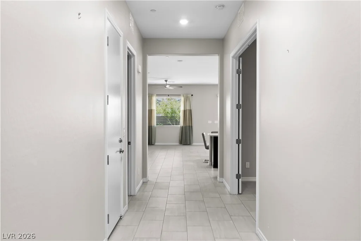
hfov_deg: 61.9
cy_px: 120
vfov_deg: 43.6
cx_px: 180
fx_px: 301
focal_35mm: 30
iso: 400
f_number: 8
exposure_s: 1/8
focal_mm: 20
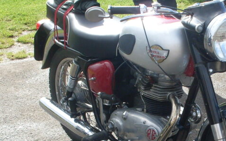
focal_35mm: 87
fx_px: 536
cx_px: 182
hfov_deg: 23.5
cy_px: 135
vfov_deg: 14.8
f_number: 8.4
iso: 80
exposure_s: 1/90
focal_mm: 6.3
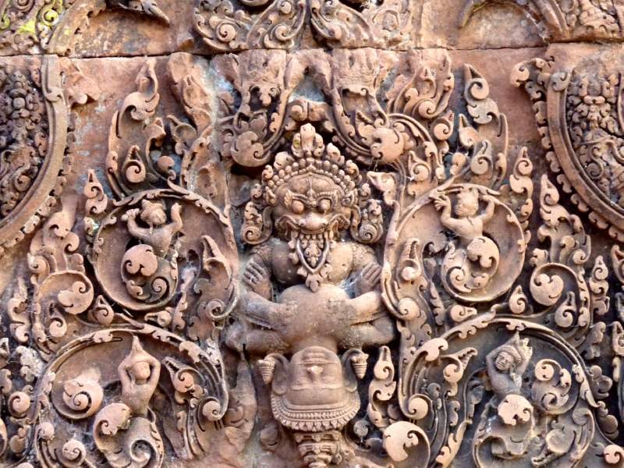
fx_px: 3046
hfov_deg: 11.7
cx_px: 312
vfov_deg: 8.8
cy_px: 234
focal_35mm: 169
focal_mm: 27.8
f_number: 4.5
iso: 400
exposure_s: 1/40
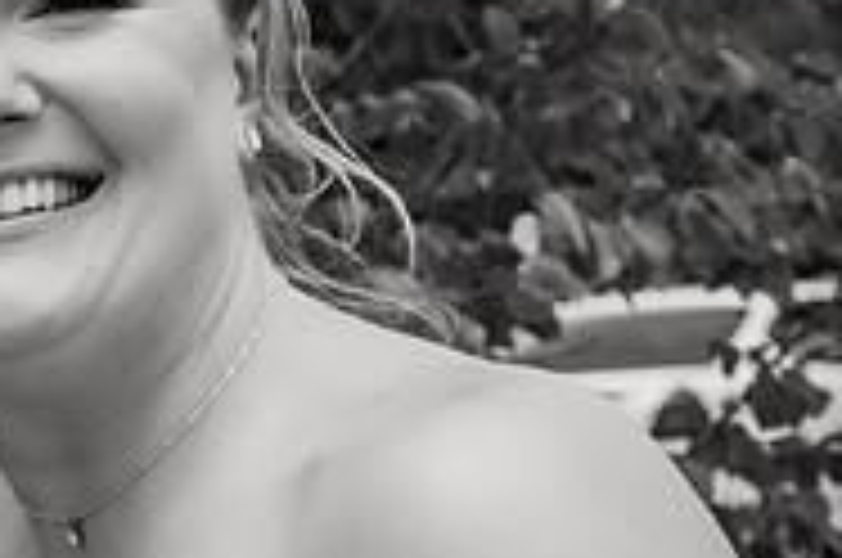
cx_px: -374
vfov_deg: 4.5
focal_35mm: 303
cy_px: 376
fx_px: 7064
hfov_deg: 6.7
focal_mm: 65
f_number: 9
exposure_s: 1/320
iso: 200
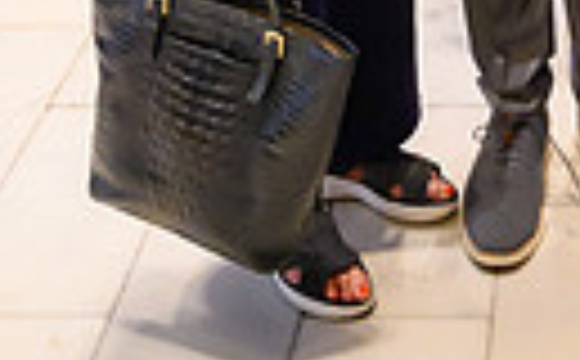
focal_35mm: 107
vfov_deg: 10.4
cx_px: 567
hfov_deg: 19.0
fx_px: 1688
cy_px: -531
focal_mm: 30
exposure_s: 1/100
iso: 9000
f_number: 2.8
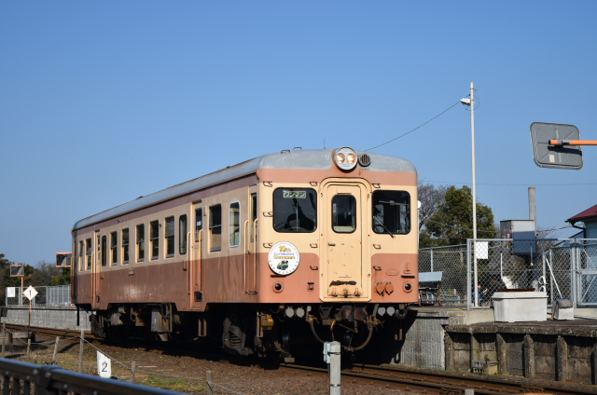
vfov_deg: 16.5
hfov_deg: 24.7
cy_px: 198
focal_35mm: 82
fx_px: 1365
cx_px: 298
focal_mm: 55
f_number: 5.6
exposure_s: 1/800
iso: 100
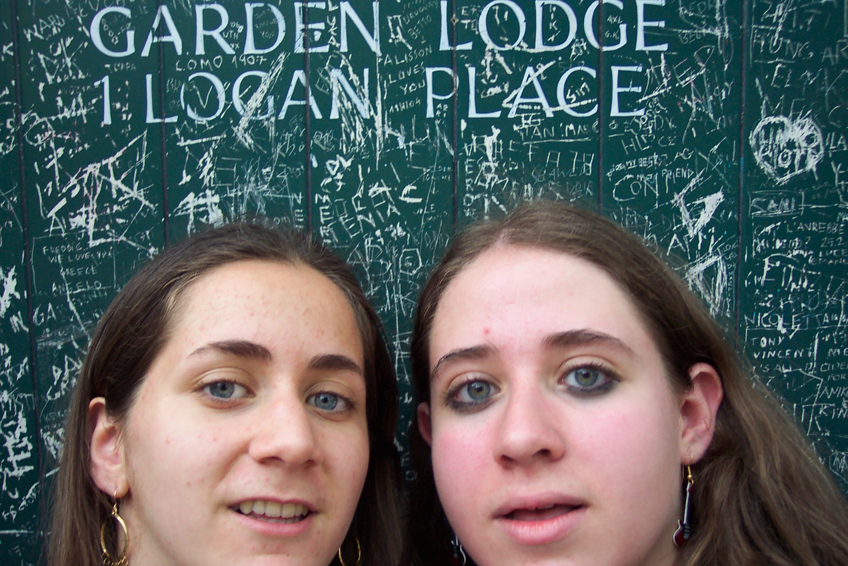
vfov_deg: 35.1
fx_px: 895
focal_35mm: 38
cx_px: 424
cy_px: 283
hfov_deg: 50.7
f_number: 2.8
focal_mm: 8
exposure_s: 1/90
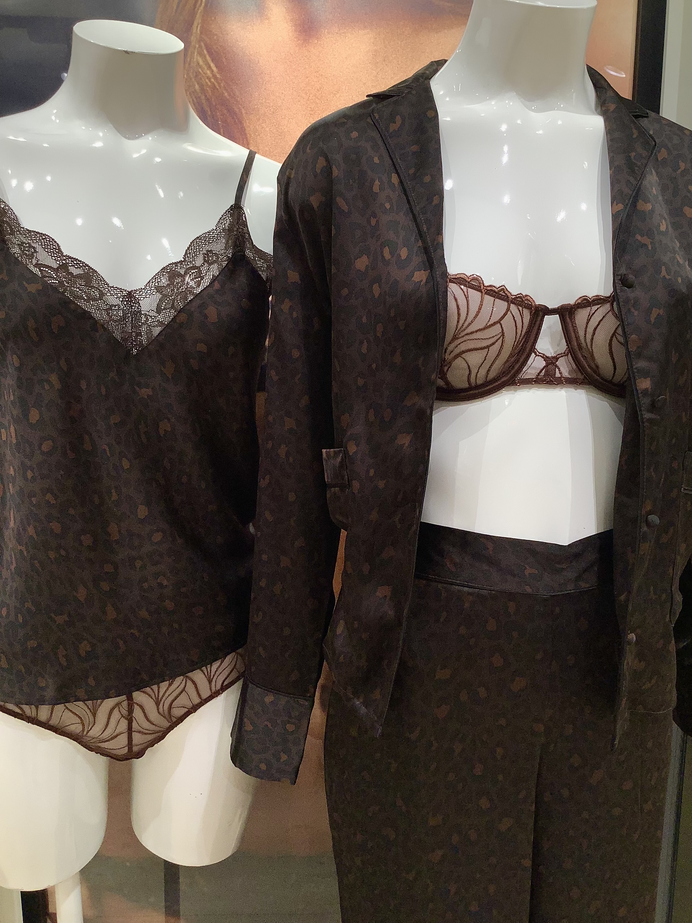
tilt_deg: -12.9
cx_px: 346
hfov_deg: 45.4
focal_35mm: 31
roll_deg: -0.2
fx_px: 826
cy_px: 462
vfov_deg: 58.4
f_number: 2.4
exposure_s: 1/100
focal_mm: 3.3
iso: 40
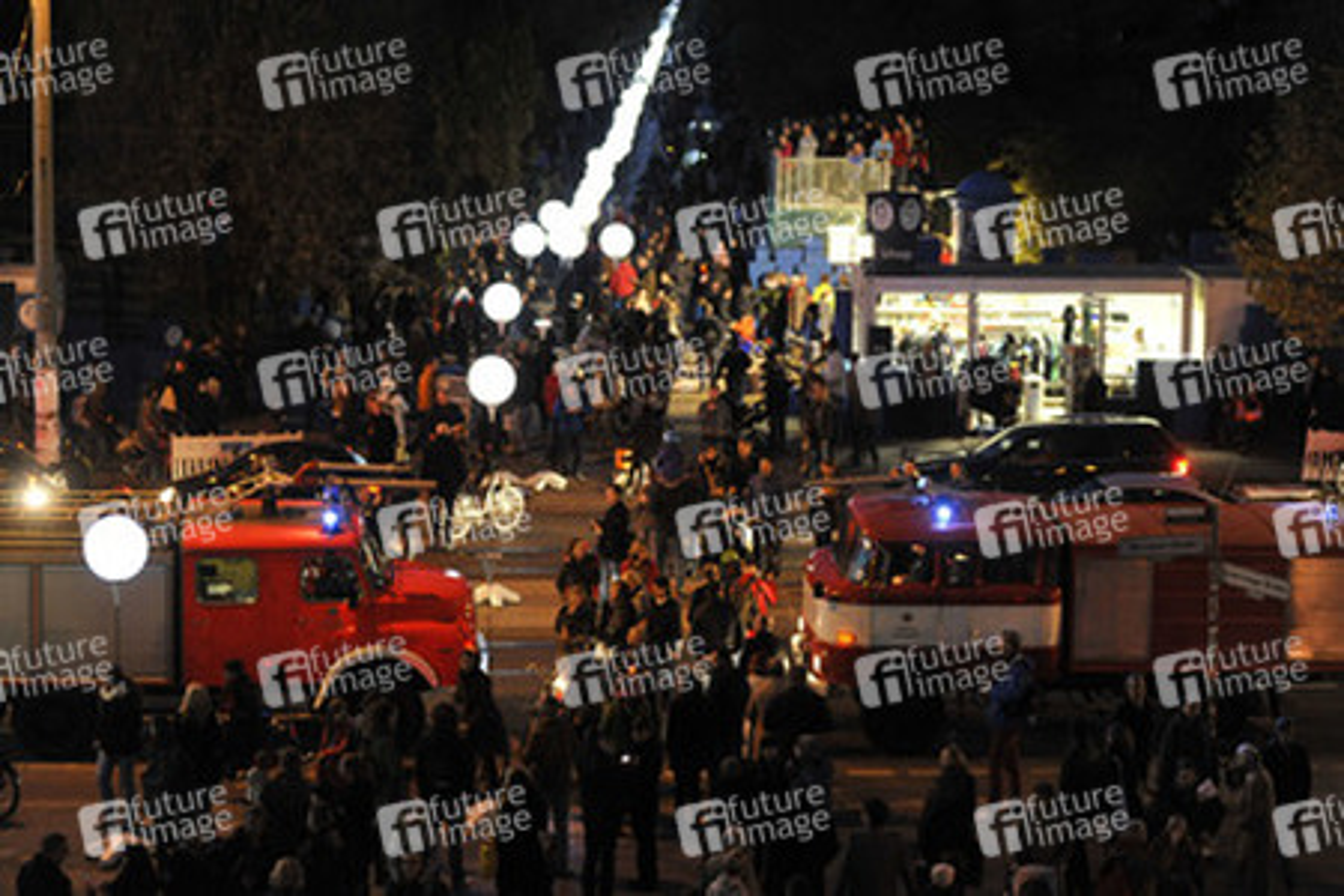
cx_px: 672
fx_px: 2986
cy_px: 448
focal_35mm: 80
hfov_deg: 25.4
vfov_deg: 17.1
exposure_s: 1/50
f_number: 2.8
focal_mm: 80
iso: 3200
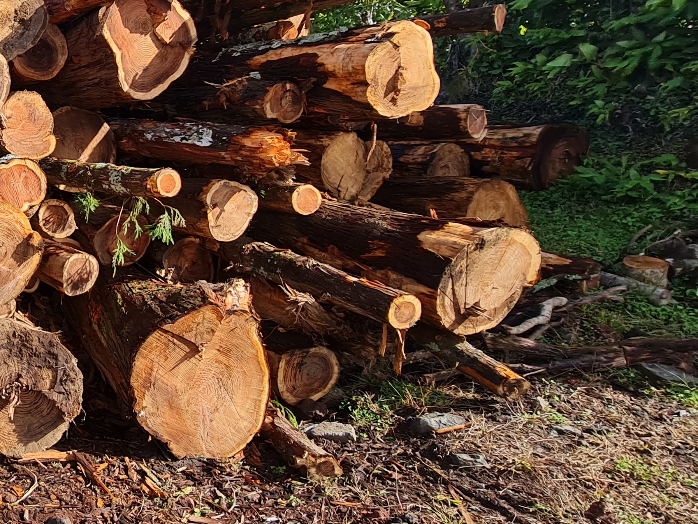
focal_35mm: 29
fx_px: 585
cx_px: -15
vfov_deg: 47.8
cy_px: 197
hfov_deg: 49.2
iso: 64
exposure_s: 1/784
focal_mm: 2.2
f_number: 2.2
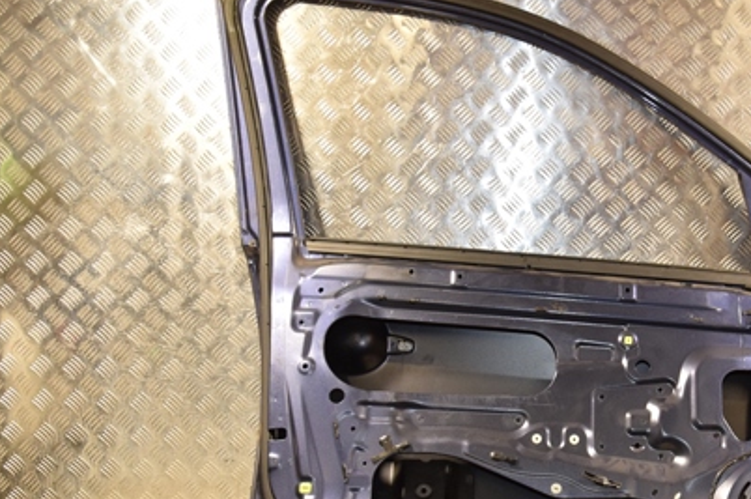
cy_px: 338
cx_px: 559
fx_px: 896
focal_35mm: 43
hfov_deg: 44.1
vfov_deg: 30.8
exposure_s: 1/200
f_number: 5.6
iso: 800
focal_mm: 18
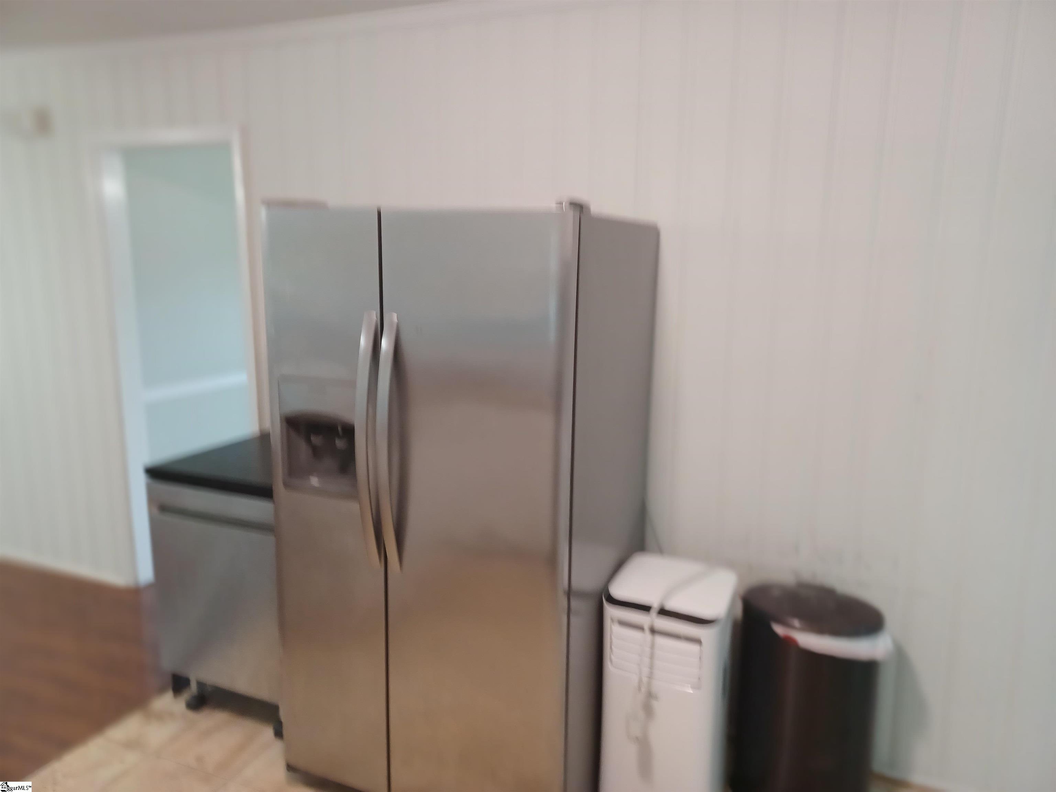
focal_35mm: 25
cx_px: 528
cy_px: 396
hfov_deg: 69.4
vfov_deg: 54.9
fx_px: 763
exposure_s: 1/25
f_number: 1.8
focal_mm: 4.6
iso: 640
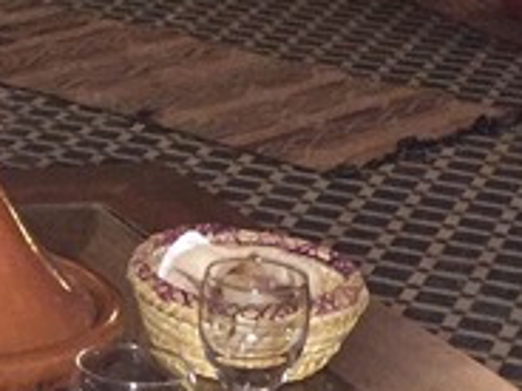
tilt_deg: -16.5
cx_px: -329
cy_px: 122
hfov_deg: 14.3
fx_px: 1900
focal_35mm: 126
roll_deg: +0.4
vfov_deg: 11.7
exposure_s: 1/17
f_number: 2.2
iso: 320
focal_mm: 4.15
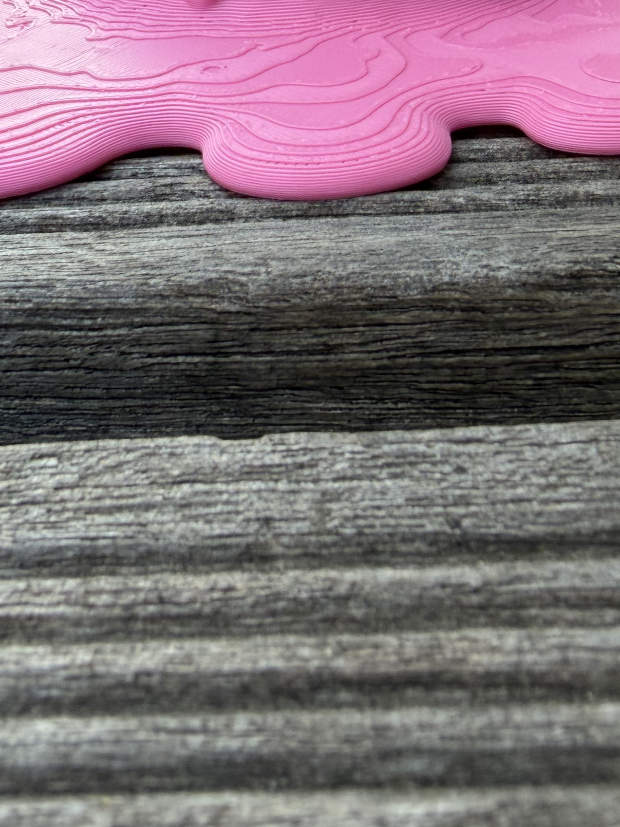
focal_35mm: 57
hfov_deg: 25.6
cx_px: 224
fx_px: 1362
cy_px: -119
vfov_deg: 29.8
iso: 80
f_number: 2.2
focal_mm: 2.22
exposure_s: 1/121
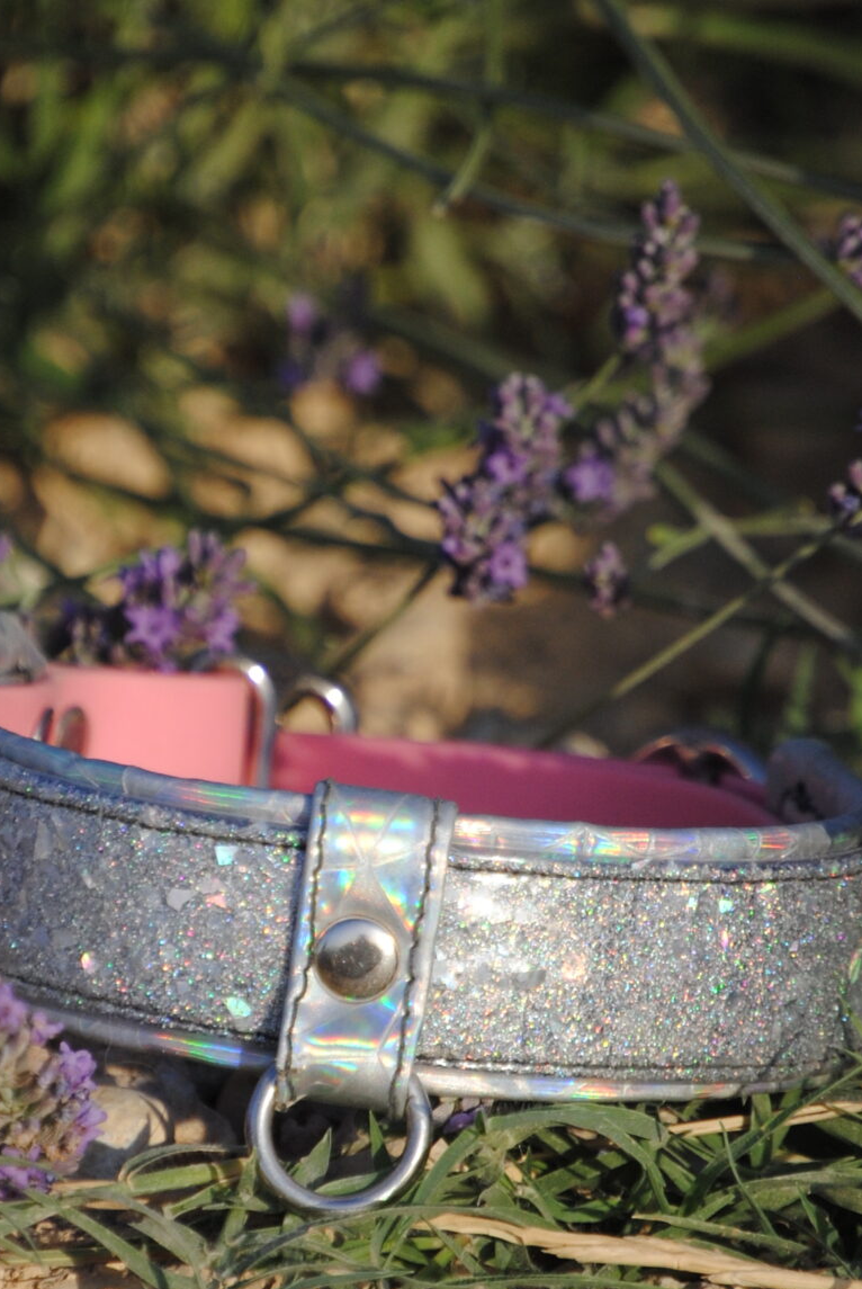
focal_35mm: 671
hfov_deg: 2.1
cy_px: 766
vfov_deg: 3.1
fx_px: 24040
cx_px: 321
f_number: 5.6
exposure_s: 1/640
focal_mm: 200
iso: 200
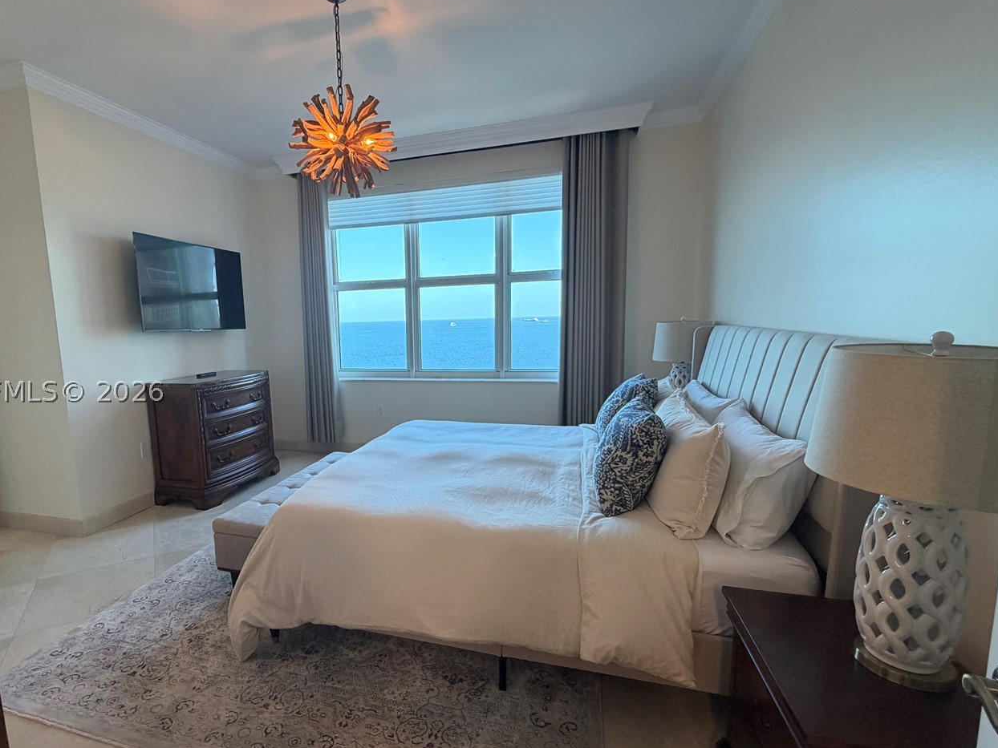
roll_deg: +2.9
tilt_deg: -8.2
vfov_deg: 71.6
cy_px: 391
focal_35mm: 18
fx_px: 519
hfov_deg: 86.9
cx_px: 410
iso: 200
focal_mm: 2.22
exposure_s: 1/120
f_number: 2.2
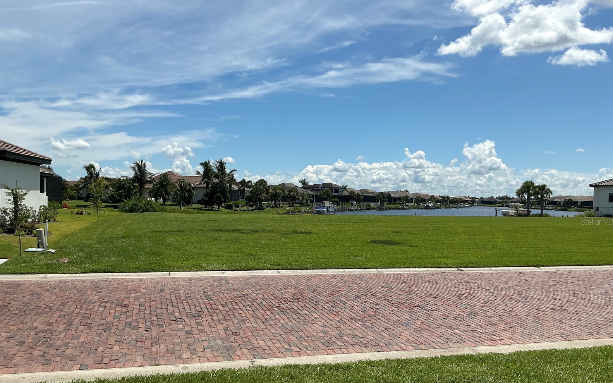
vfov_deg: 41.7
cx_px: 308
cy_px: 222
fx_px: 501
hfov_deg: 62.9
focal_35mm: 30
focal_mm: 3
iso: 25
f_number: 1.8
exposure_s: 1/3788
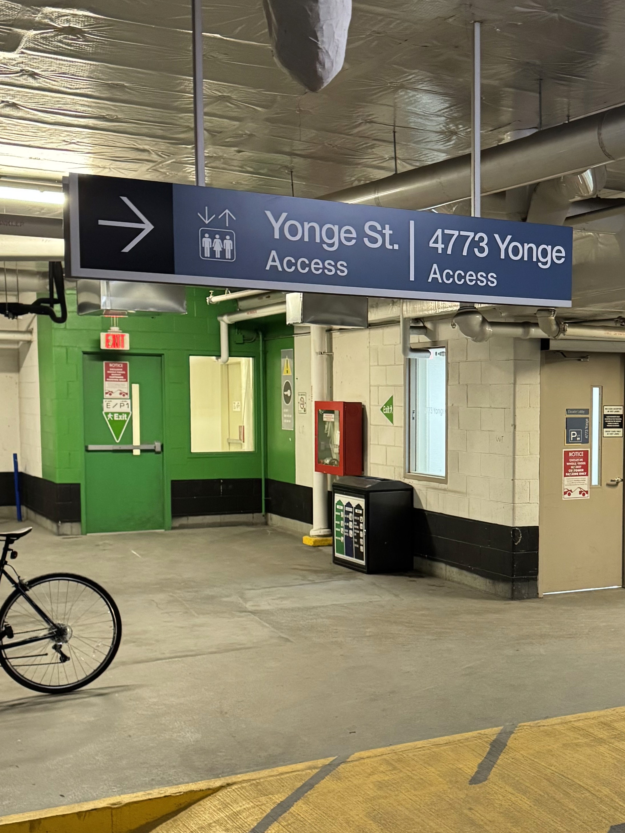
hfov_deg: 30.0
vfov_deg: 40.3
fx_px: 1131
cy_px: 482
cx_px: 520
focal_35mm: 47
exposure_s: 1/60
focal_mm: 6.76
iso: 500
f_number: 1.78
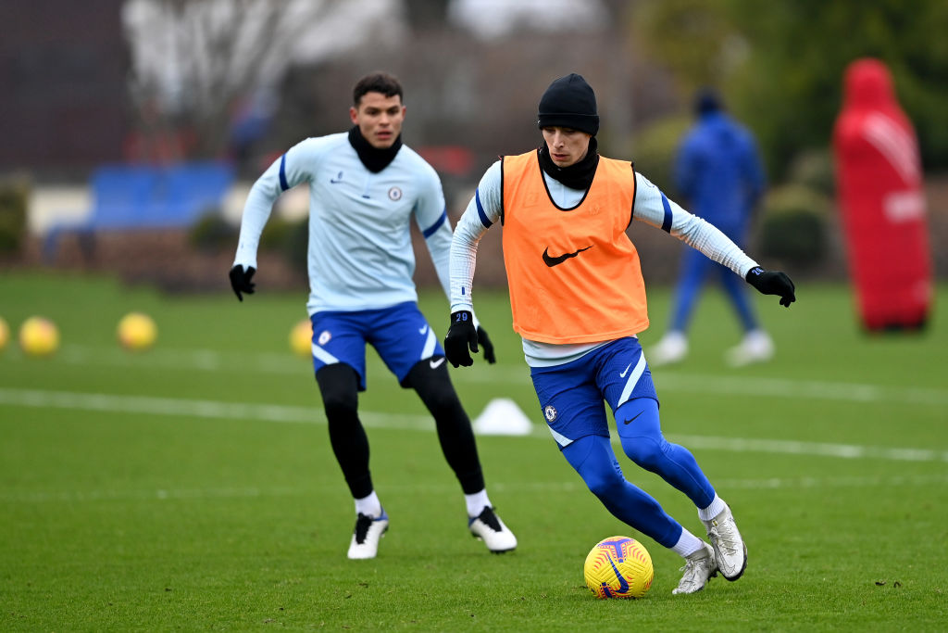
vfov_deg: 3.4
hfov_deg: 5.2
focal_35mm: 400
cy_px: 316
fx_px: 10534
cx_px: 474
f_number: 2.8
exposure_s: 1/2000
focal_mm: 400
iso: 1000
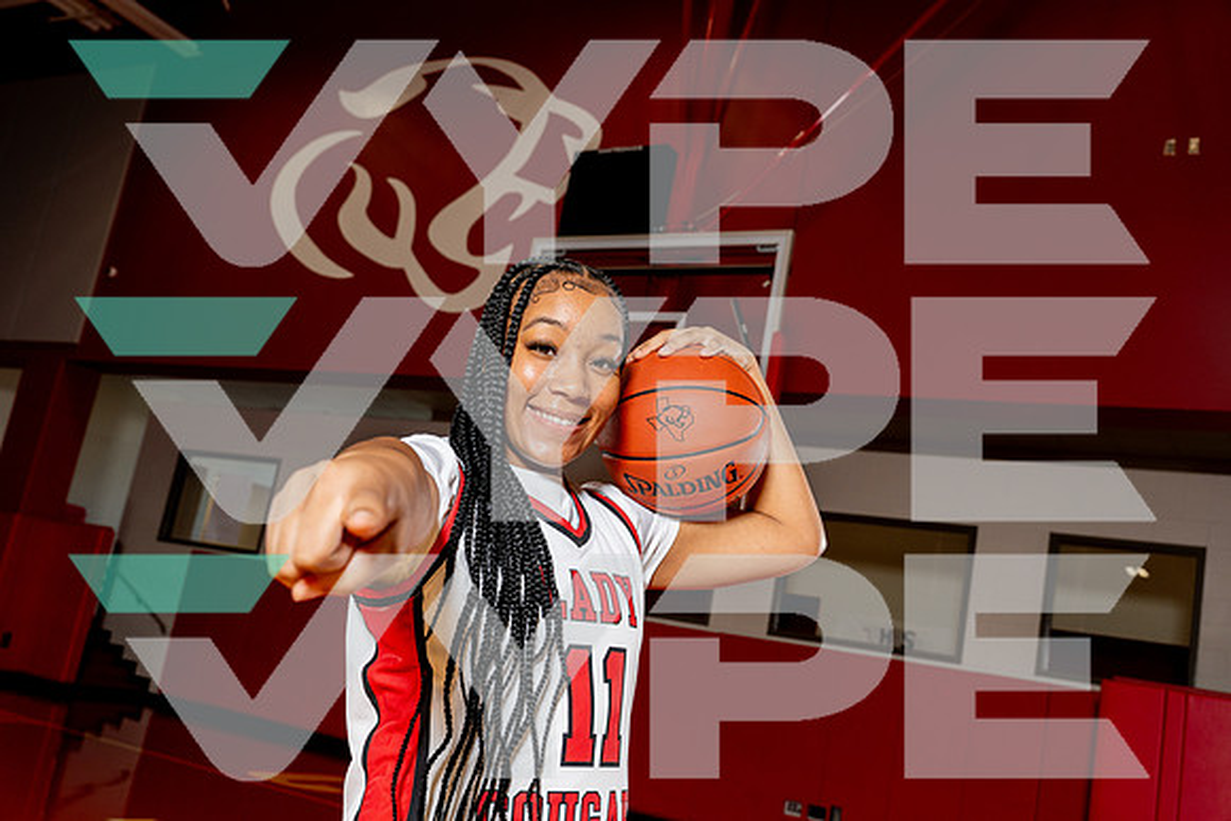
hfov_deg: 53.1
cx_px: 616
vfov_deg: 36.9
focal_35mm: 36
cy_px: 410
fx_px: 1231
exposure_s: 1/250
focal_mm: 36
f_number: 5.6
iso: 400
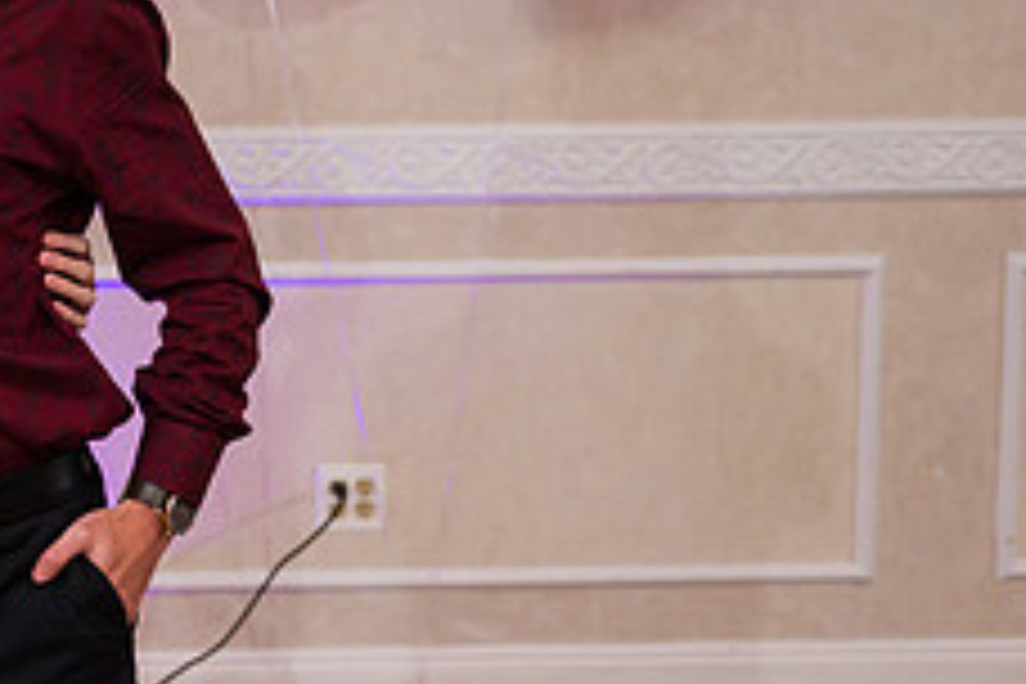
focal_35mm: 112
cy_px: 144
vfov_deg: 12.2
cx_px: -198
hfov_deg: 17.4
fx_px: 3192
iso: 1250
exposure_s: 1/200
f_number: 4
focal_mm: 44
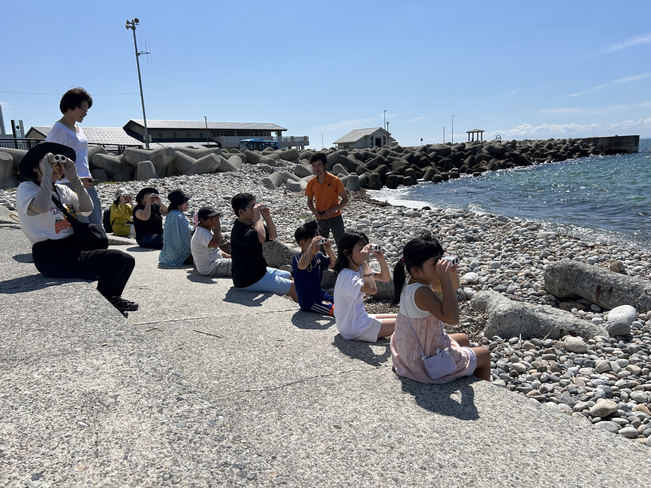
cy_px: 244
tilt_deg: -10.4
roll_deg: +3.5
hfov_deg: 67.3
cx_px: 326
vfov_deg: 53.1
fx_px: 489
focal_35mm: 26
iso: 50
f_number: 1.5
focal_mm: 5.7
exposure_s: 1/6993
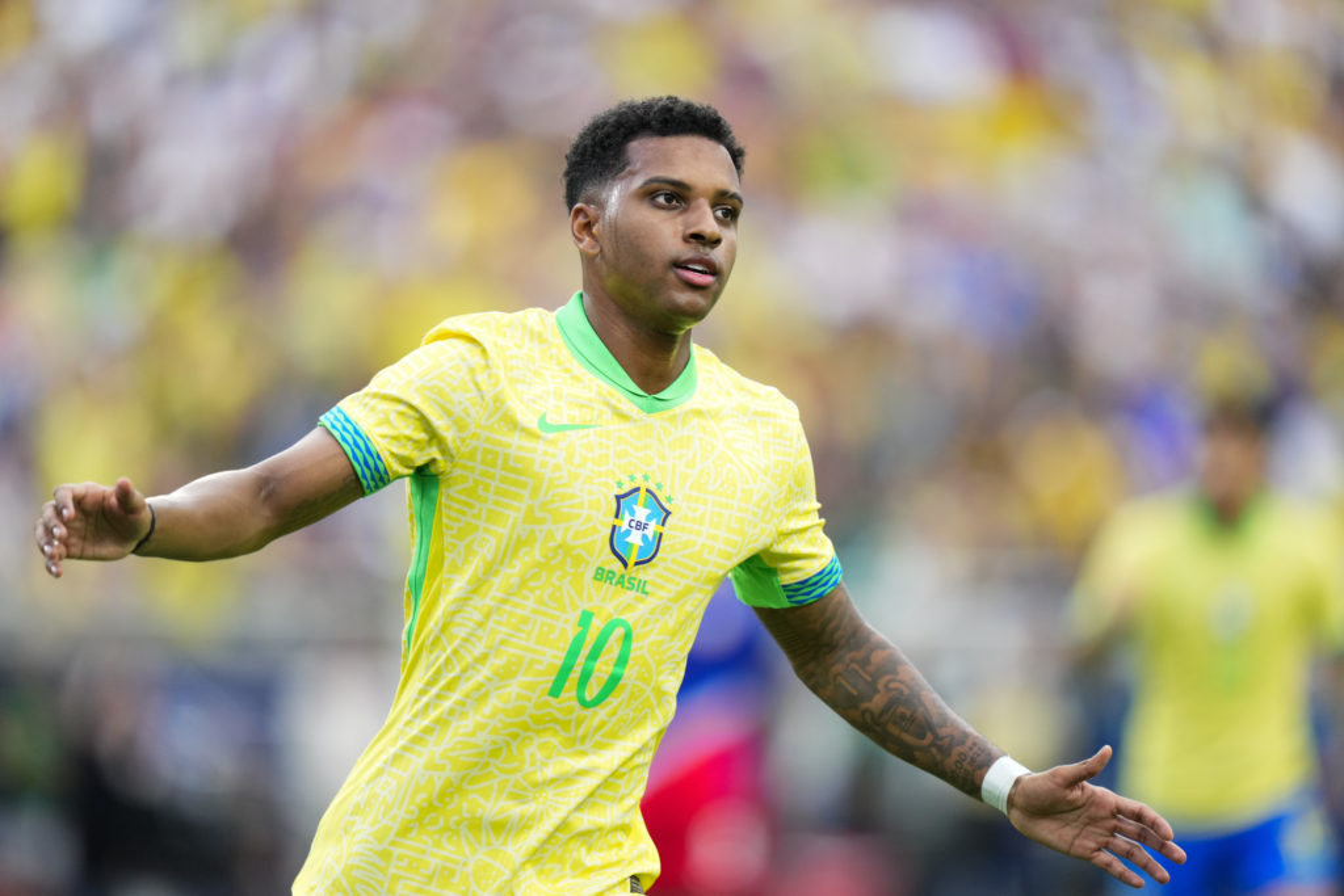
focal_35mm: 400
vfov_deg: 3.4
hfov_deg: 5.2
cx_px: 672
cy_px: 448
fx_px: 14934
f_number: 2.8
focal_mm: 400
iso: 1600
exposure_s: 1/1600
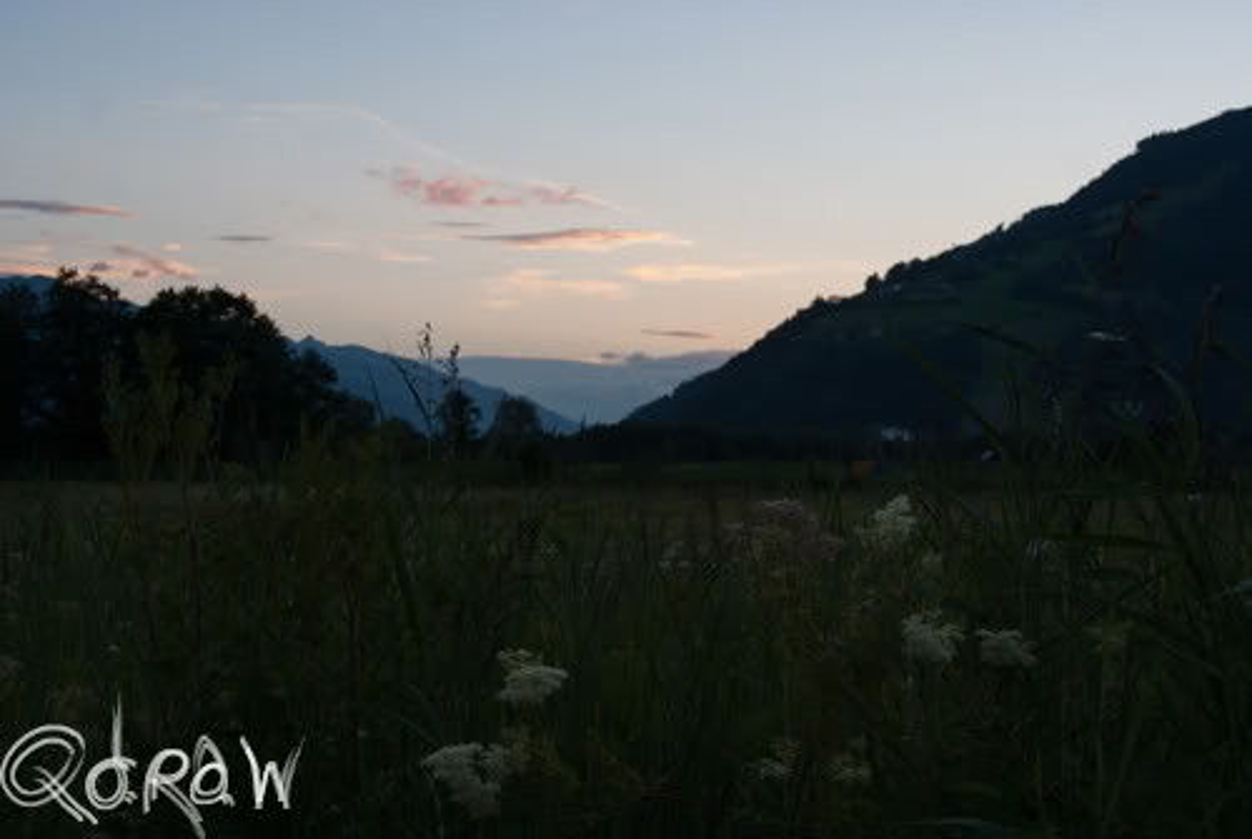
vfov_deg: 22.7
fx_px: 2090
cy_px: 420
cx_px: 626
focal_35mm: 60
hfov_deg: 33.4
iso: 100
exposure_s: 1/50
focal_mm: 40
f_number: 7.1
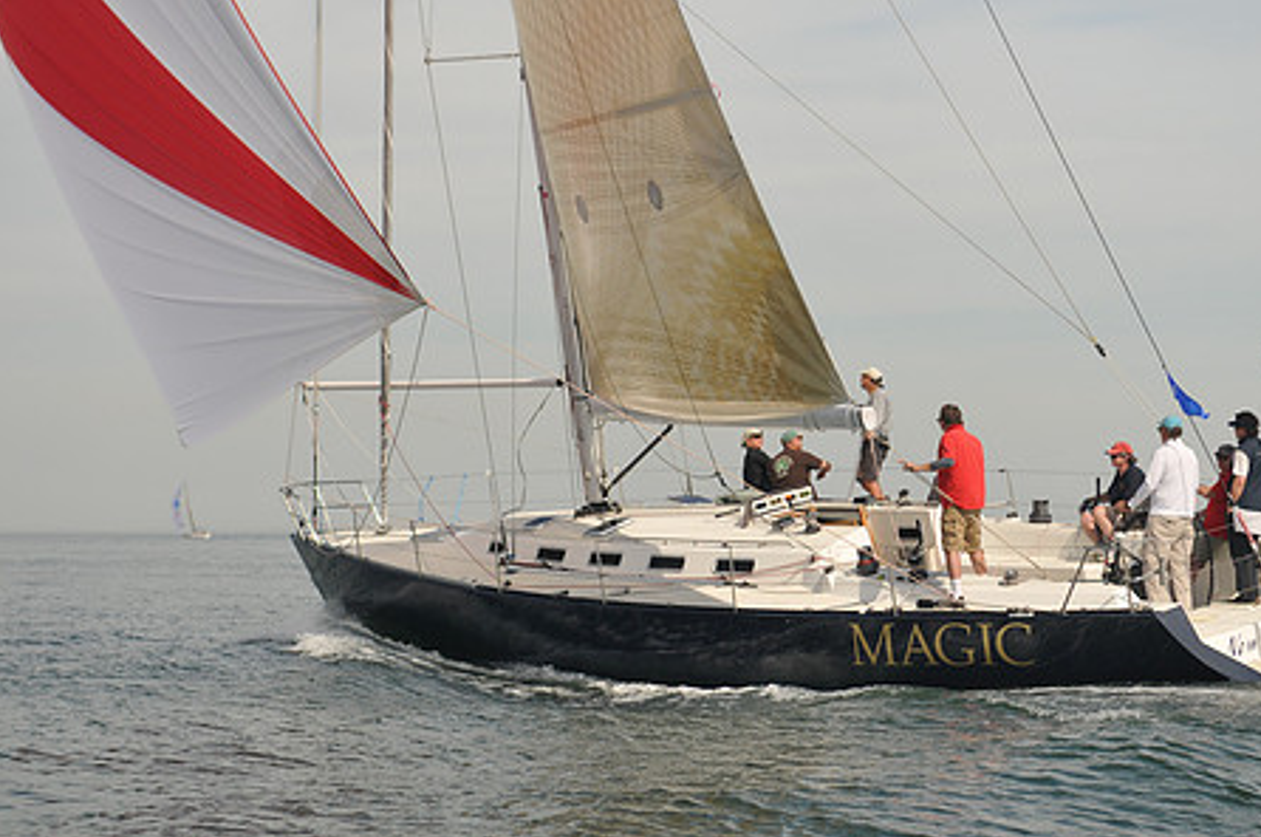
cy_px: 361
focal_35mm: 78
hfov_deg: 26.0
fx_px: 2728
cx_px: 650
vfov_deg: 17.4
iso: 200
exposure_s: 1/1250
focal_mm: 40
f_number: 3.5
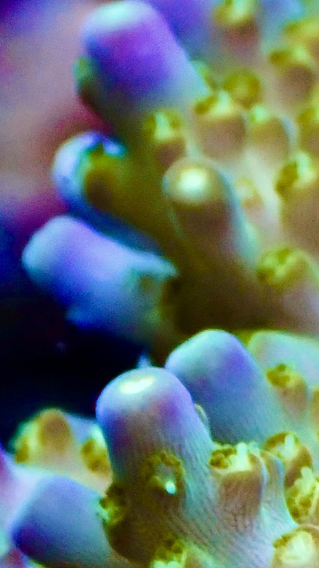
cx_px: 574
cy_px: 666
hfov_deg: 3.3
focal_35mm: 366
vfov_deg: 5.9
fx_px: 5503
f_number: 6.3
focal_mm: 18
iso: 200
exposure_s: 1/160
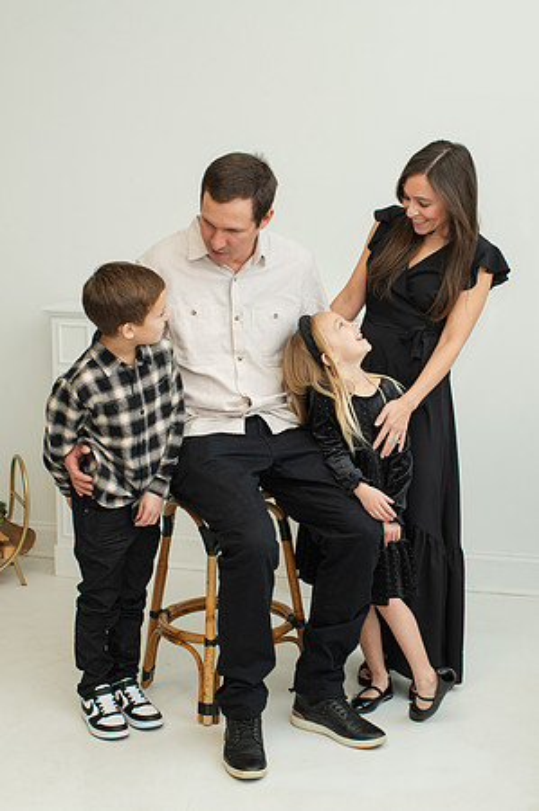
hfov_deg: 23.2
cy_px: 430
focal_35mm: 58
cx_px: 289
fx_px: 1314
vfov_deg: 34.3
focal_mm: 35
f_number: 3.5
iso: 200
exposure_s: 1/200
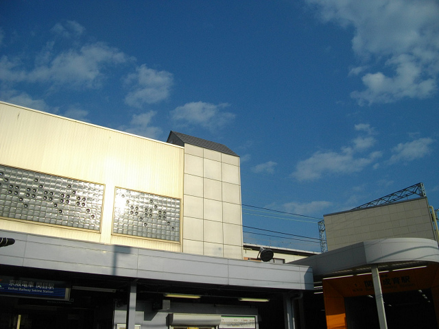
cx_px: 220
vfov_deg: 45.4
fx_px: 393
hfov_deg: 58.4
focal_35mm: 31
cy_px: 164
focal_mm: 5.7
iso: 100
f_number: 8.8
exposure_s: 1/320
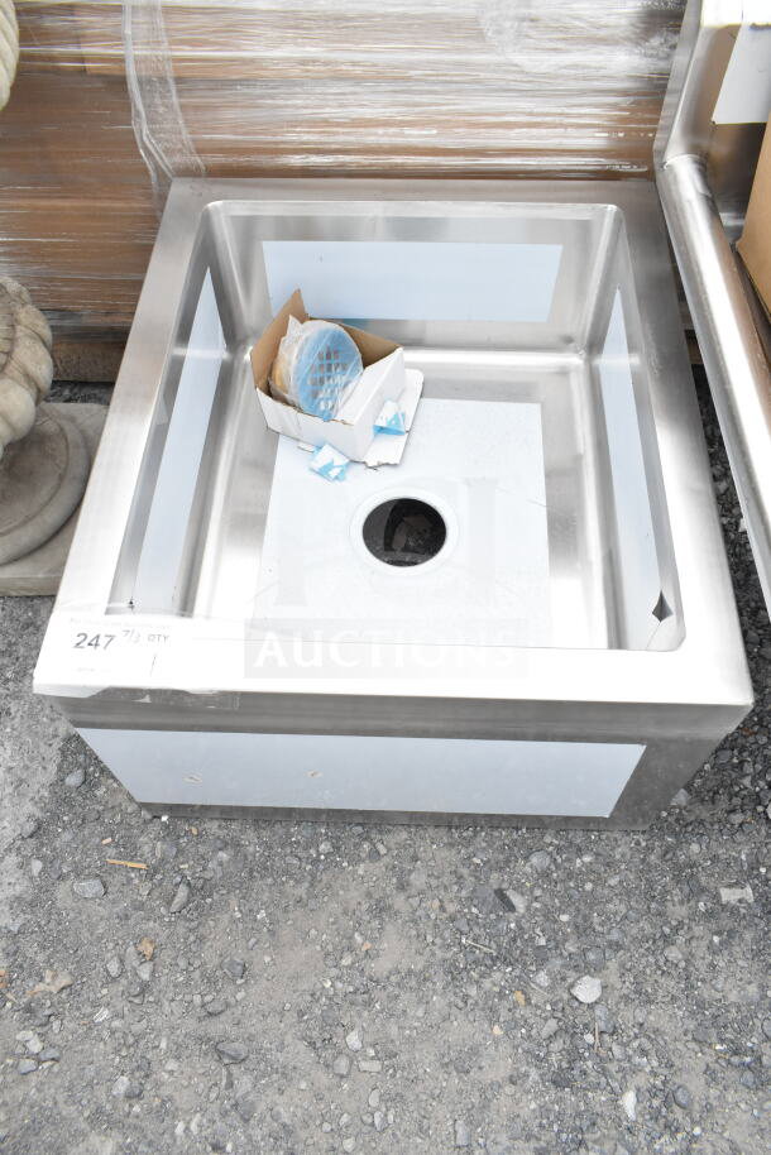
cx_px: 386
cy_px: 578
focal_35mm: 27
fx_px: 867
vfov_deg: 67.4
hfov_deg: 48.0
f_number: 7.1
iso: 1600
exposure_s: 1/200
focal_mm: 18
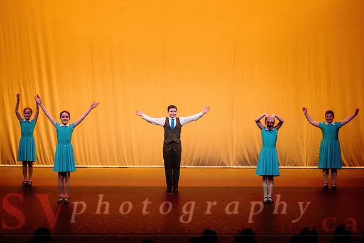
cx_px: 182
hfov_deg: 19.5
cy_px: 122
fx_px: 1062
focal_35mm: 105
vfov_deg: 13.0
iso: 1250
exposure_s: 1/500
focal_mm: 105
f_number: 2.8
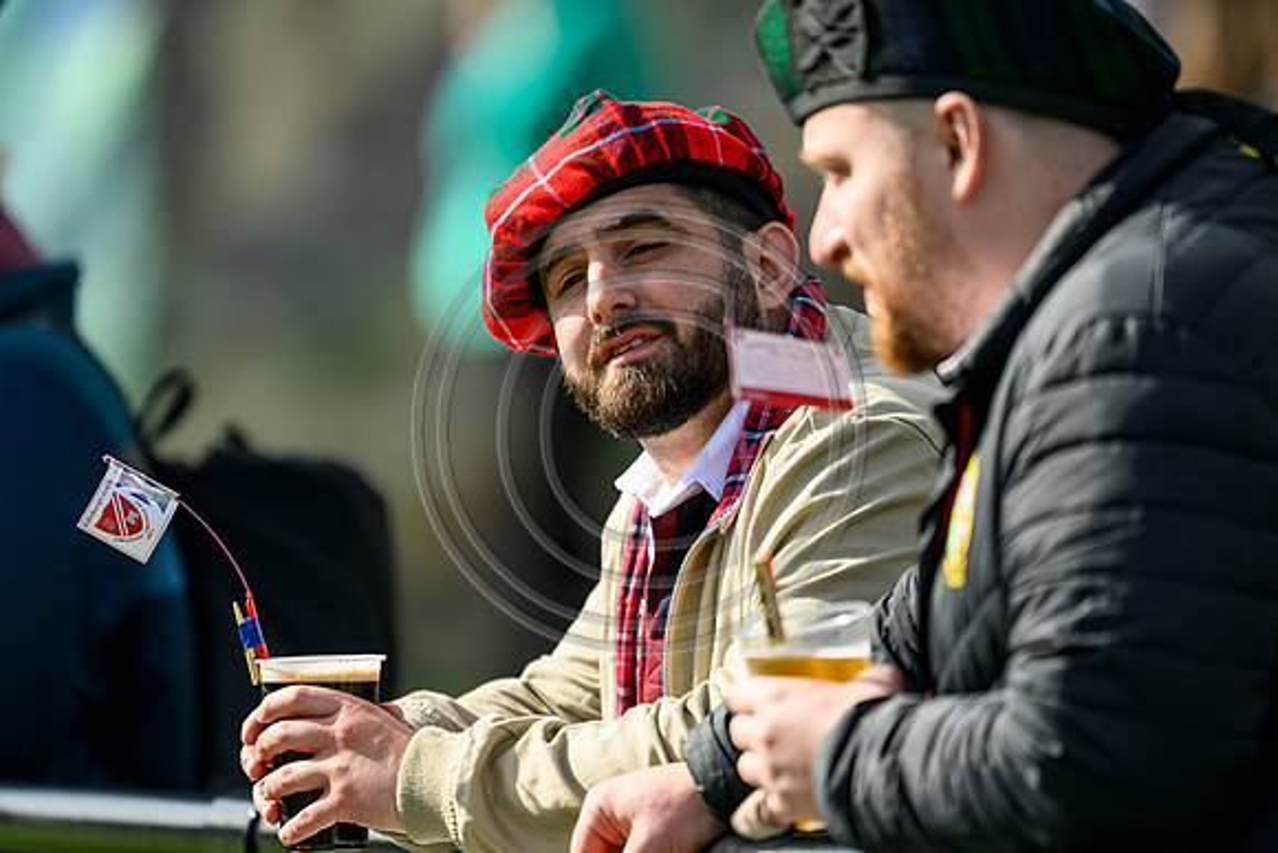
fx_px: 19884
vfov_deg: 2.5
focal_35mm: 560
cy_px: 426
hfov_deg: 3.7
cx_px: 639
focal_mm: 560
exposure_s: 1/1600
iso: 320
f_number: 4
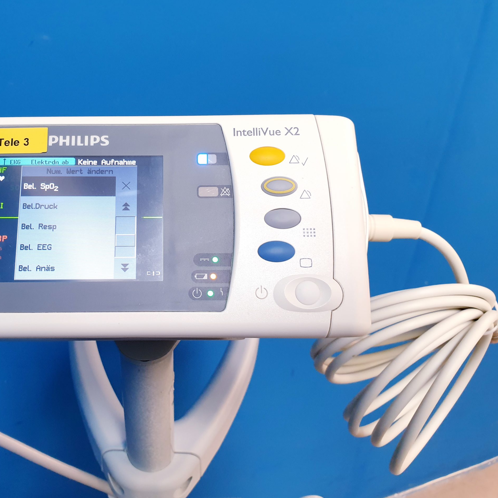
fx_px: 505
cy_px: 247
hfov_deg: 51.6
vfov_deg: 52.5
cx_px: 169
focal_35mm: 31
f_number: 2.4
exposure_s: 1/50
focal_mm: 4.3
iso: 200
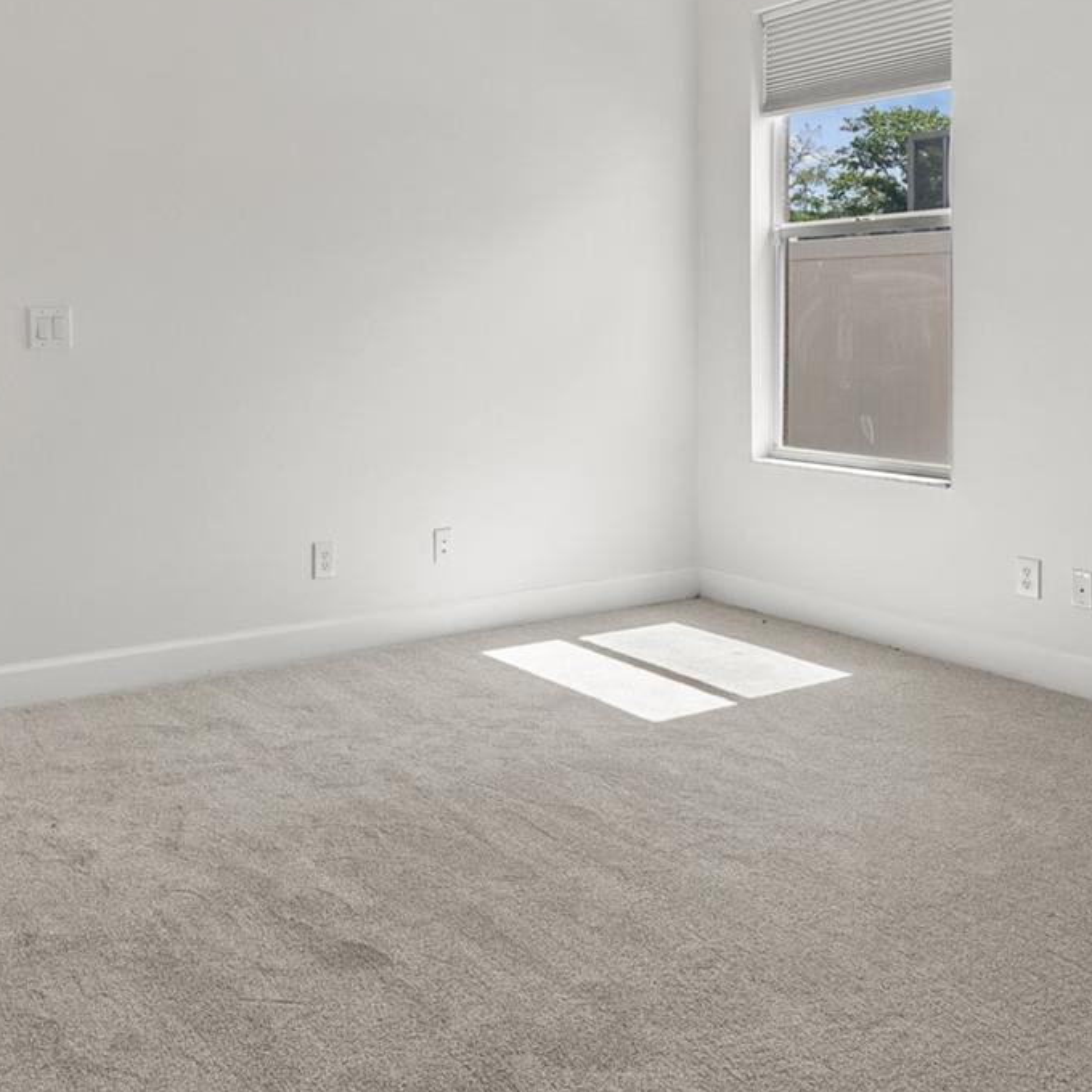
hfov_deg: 53.7
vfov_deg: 53.0
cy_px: 369
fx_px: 1071
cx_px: 442
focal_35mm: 30
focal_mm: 10
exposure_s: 1/80
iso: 100
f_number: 7.1
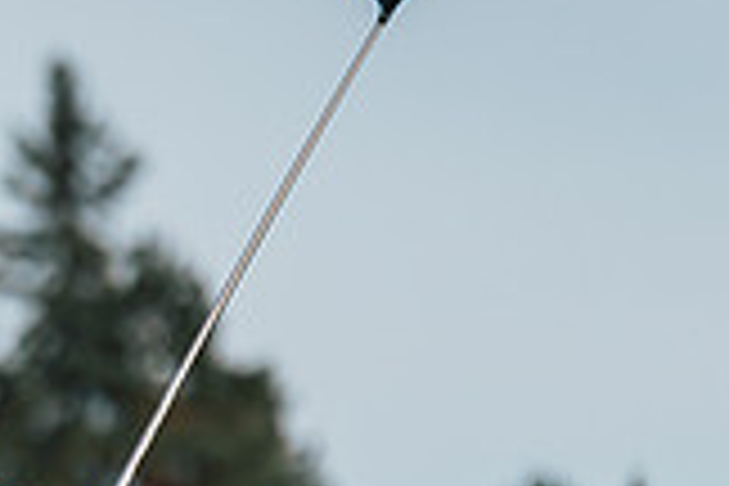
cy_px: 695
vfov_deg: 2.6
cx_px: -302
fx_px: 10873
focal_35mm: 537
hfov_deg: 3.8
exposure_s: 1/2000
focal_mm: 150
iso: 400
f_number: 2.8
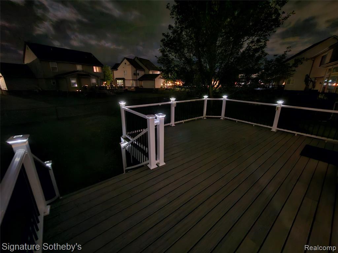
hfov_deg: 106.2
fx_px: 127
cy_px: 126
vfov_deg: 89.9
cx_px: 169
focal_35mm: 13
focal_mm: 2.2
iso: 2500
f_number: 2.2
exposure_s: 1/4
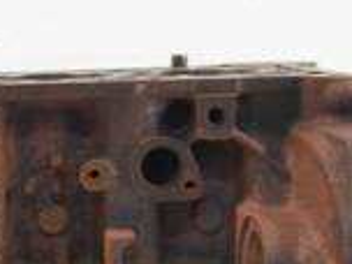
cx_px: -16
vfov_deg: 15.2
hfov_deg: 19.9
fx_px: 966
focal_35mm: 95
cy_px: 280
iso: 1250
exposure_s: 1/60
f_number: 3.5
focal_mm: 15
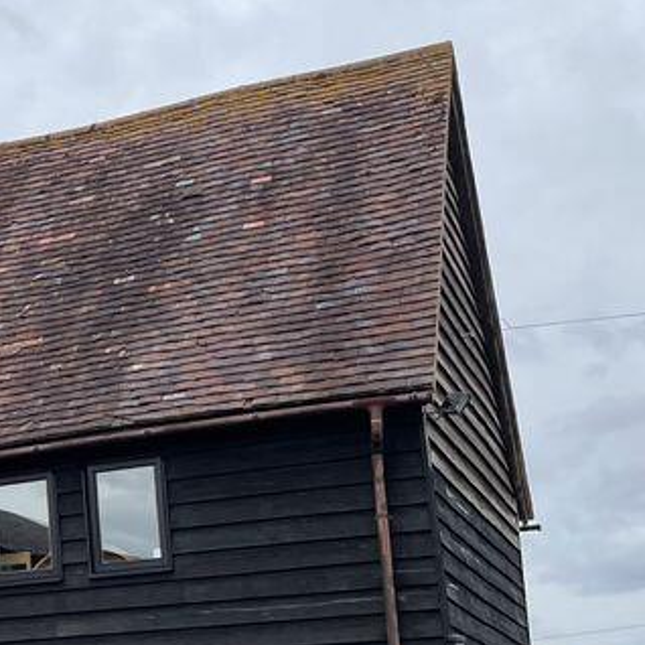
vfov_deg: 22.9
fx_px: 1560
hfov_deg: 20.9
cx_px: -229
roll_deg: +1.3
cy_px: 546
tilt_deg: +9.5
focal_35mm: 74
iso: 32
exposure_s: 1/1949
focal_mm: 4.2
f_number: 1.6
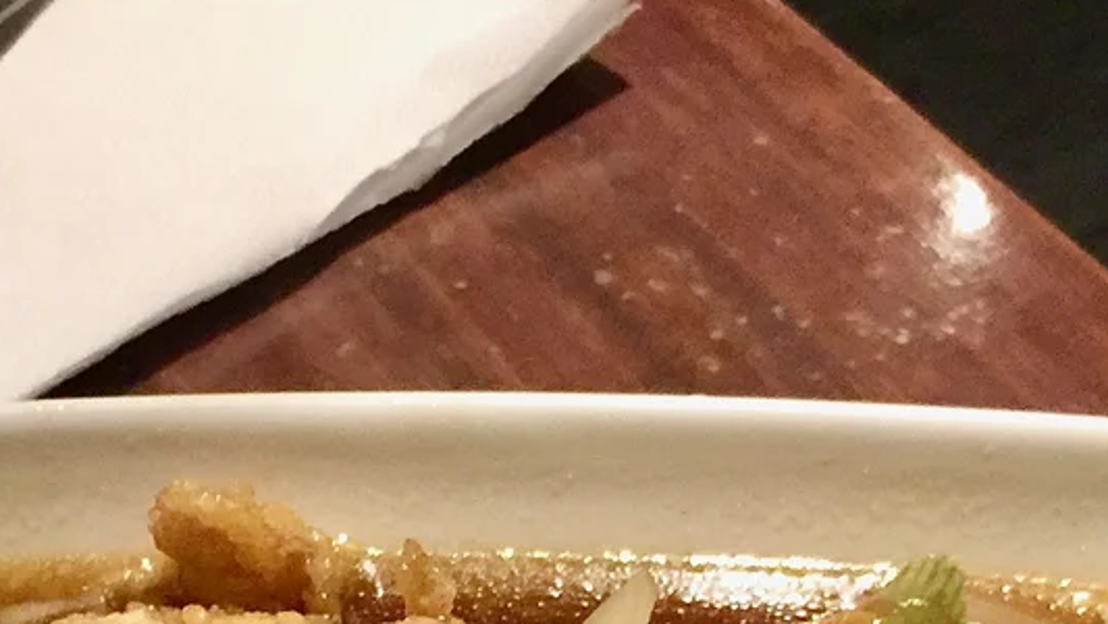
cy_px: 946
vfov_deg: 11.4
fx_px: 2997
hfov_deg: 20.9
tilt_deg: -43.8
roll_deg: +1.9
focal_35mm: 102
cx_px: 364
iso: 100
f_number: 2.2
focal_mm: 4.15
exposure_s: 1/10
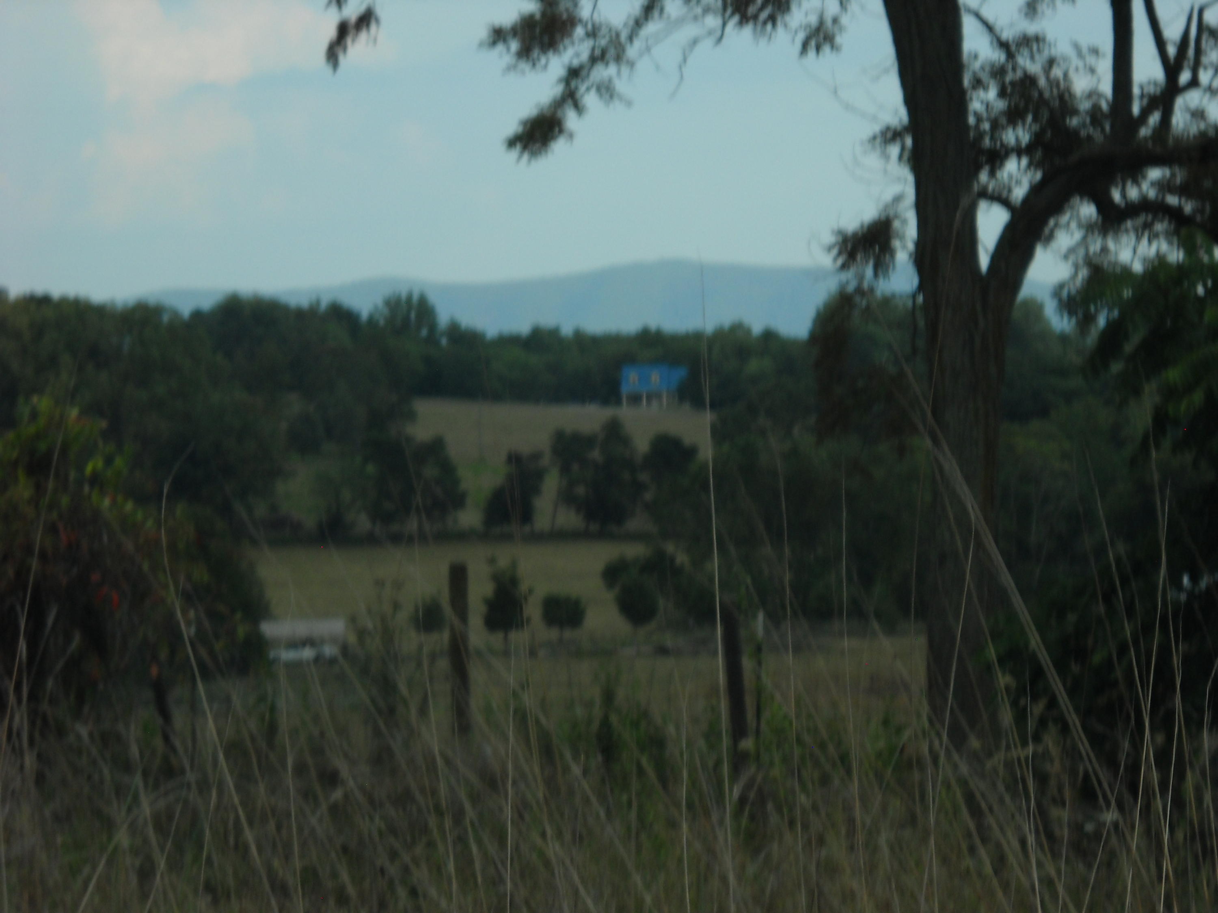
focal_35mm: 145
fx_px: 5102
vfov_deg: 10.2
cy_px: 456
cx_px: 609
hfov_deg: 13.6
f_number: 6.7
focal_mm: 24.03
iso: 95
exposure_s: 1/125
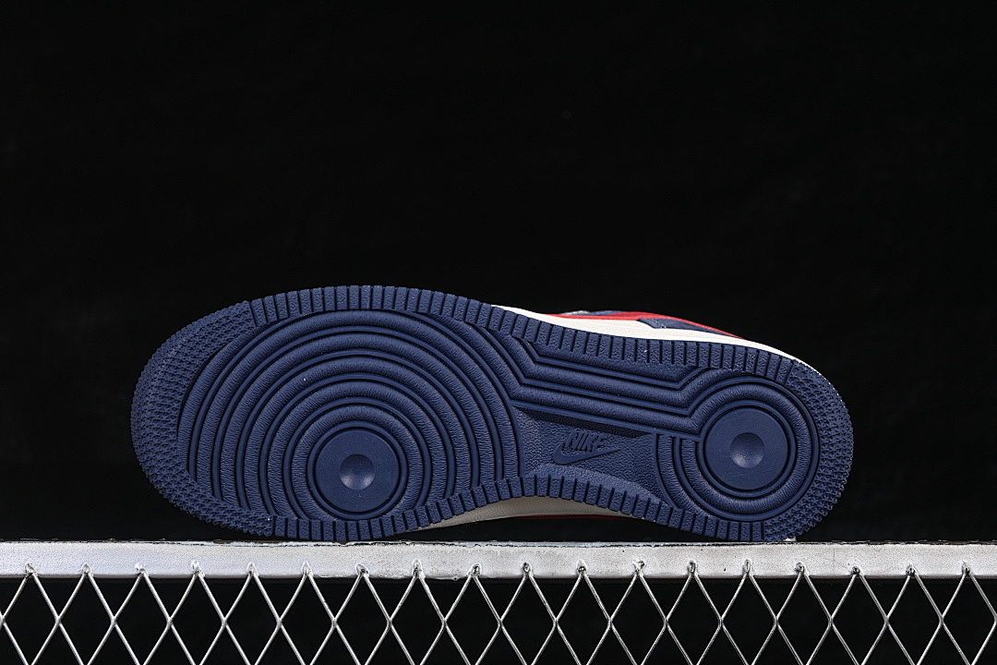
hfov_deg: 27.0
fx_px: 2077
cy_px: 332
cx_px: 498
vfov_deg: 18.2
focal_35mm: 75
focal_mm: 50
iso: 160
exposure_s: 1/60
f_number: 6.3
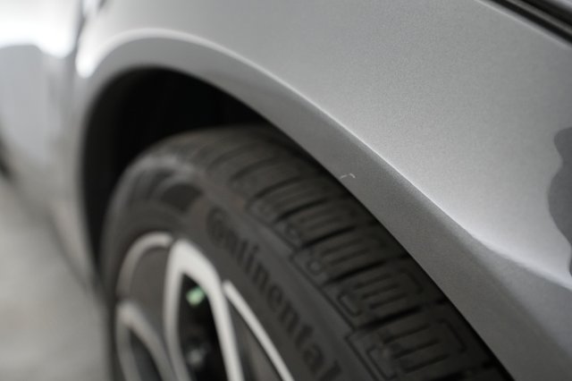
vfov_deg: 46.4
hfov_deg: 65.5
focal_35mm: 28
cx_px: 286
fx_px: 445
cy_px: 190
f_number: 4.5
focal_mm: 28
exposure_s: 1/100
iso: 4000
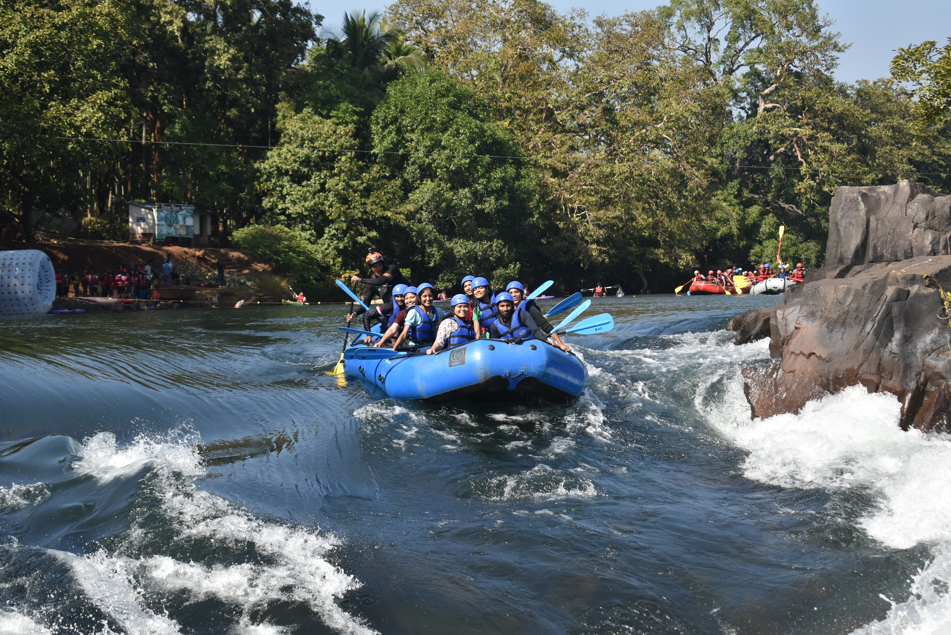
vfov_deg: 16.6
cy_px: 318
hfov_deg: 24.6
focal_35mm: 82
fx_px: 2180
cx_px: 476
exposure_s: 1/1600
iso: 400
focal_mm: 55
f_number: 5.6
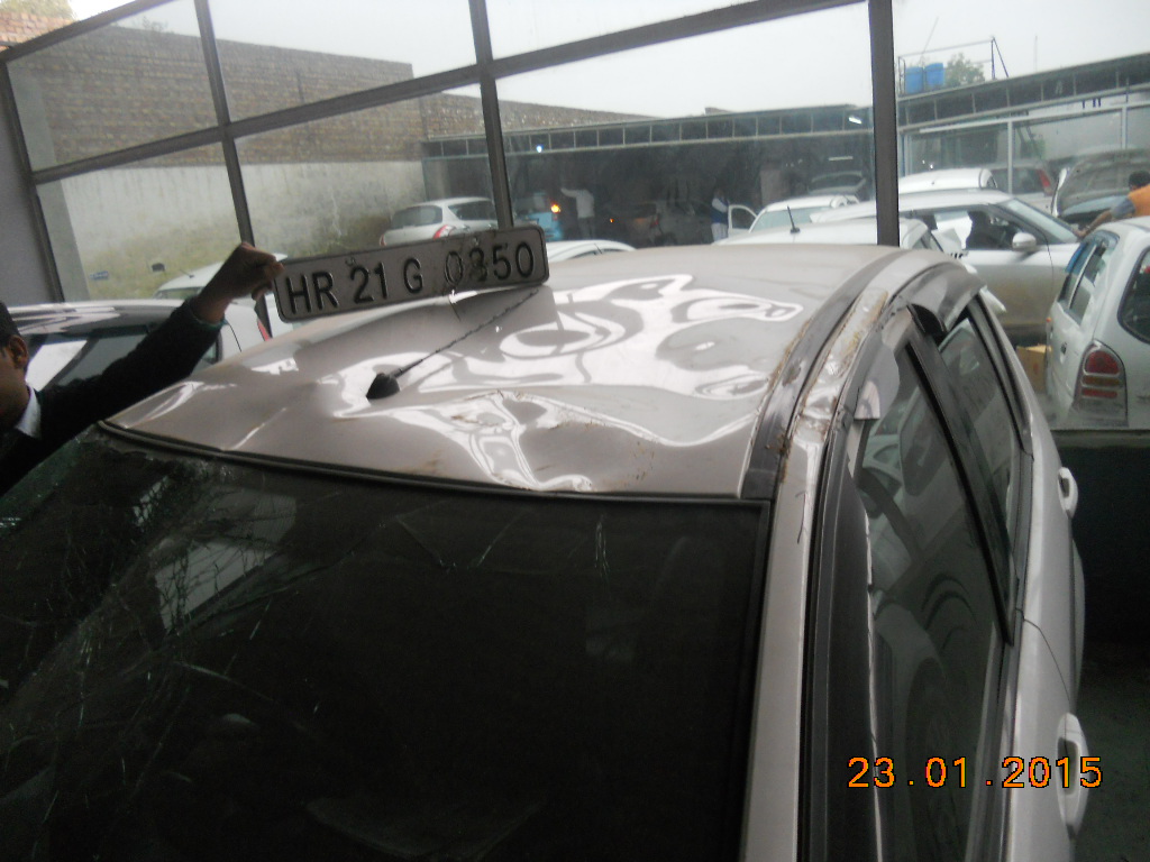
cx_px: 575
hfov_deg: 65.3
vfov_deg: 51.4
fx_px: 897
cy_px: 431
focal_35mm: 27
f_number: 3.2
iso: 250
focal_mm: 4.9
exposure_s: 1/30
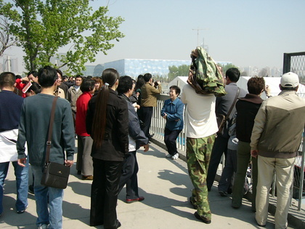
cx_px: 152
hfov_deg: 52.6
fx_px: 308
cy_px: 114
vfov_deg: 40.7
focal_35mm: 35
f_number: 8
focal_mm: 5.8
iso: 100
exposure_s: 1/200
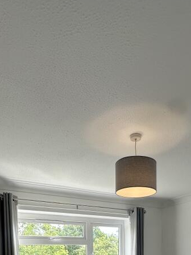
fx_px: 235
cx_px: 117
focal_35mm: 32
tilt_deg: -2.0
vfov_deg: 45.8
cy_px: 266
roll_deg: +0.0
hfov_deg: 43.9
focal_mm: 2.22
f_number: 2.2
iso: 40
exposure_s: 1/196
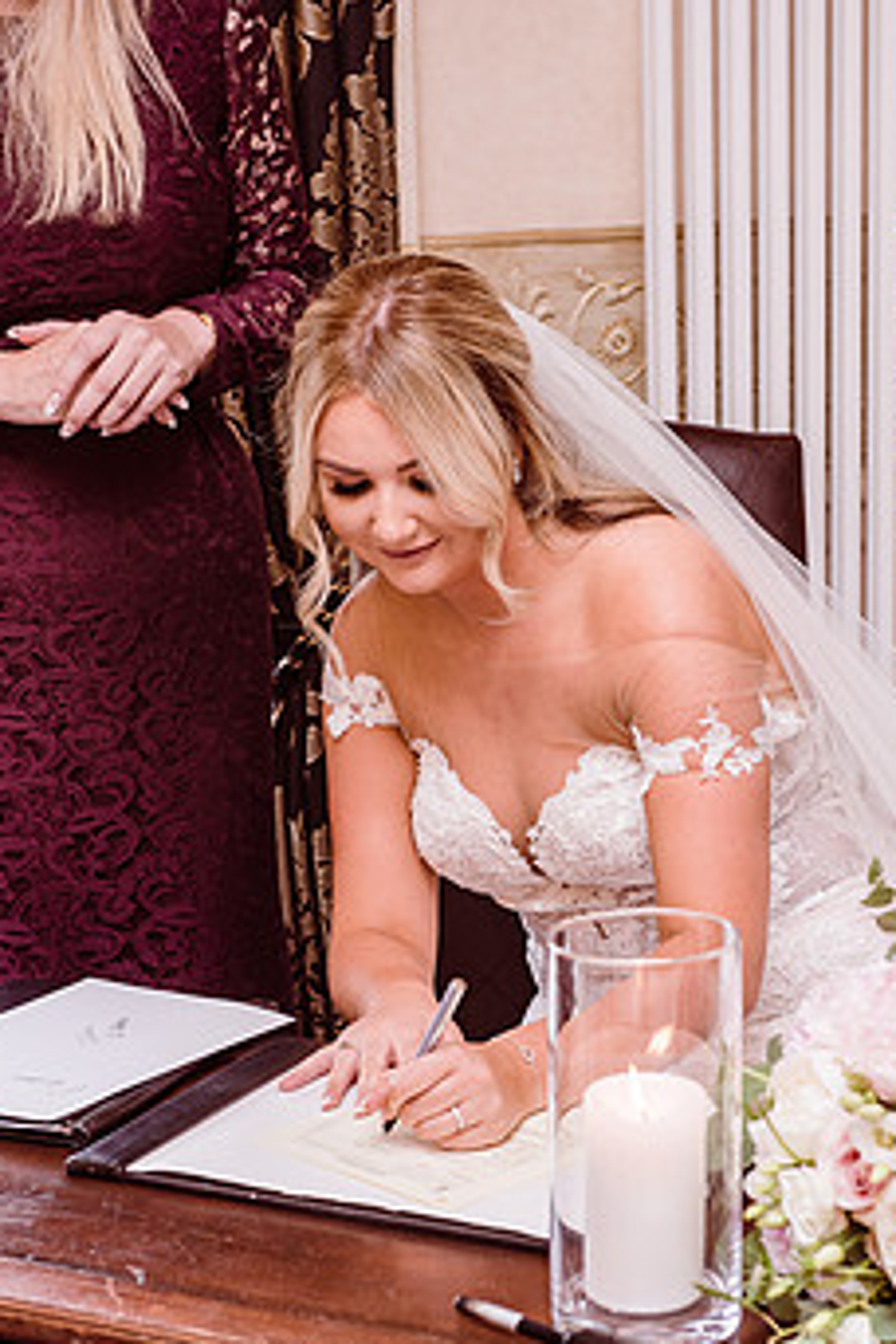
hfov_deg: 14.8
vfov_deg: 22.1
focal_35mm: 92
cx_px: 566
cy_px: 837
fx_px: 3434
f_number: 5.6
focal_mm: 70
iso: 400
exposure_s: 1/100
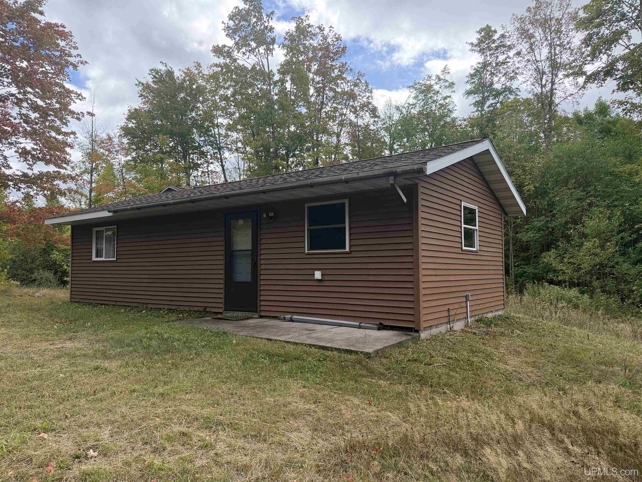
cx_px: 321
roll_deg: +1.0
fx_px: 445
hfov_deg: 71.6
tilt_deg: +4.6
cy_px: 241
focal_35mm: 24
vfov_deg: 56.8
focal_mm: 6.76
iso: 100
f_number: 1.78
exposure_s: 1/1812
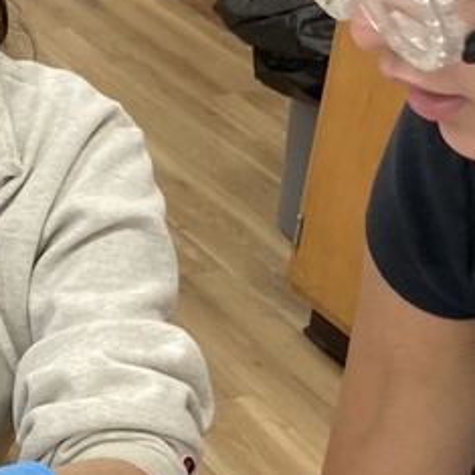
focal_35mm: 108
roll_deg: -2.3
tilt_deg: -30.5
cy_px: 439
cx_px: -188
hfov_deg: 15.2
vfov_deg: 15.9
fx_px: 1677
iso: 80
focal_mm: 3.99
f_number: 1.8
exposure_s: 1/113
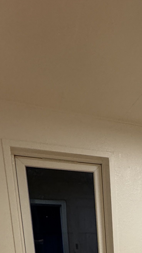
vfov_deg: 34.6
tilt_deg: -13.1
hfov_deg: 21.9
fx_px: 315
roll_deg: +0.0
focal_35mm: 47
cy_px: 306
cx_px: 202
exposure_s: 1/50
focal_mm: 2.22
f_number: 2.2
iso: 250
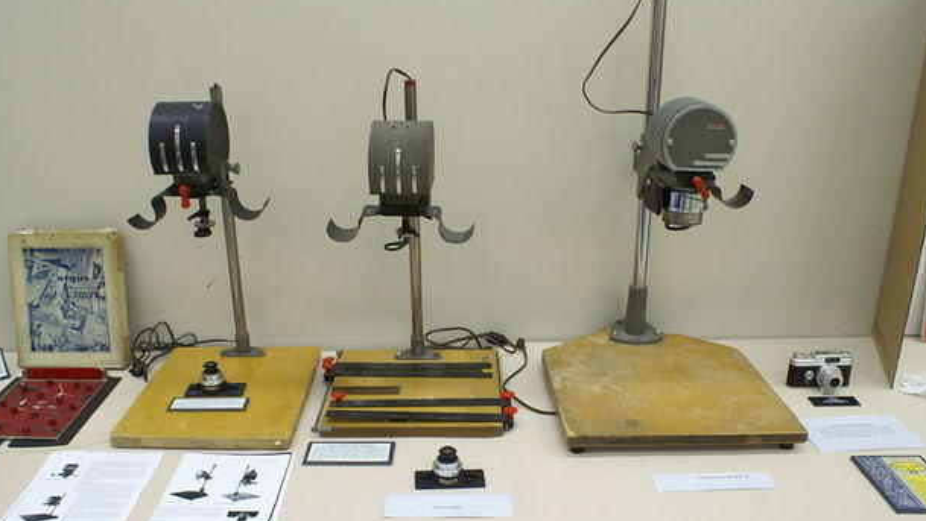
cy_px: 269
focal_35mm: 33
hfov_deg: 59.5
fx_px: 811
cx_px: 446
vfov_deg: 35.7
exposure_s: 1/50
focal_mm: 20
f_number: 5.6
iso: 800
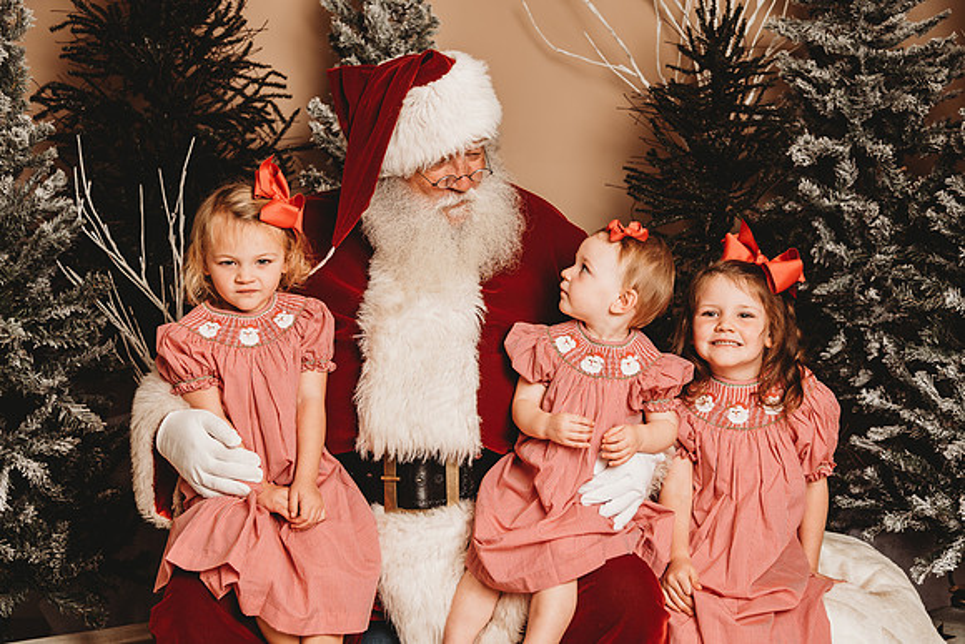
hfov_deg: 39.6
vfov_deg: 27.0
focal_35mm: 50
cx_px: 482
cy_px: 322
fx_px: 1341
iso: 100
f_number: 4
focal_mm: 50
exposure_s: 1/160
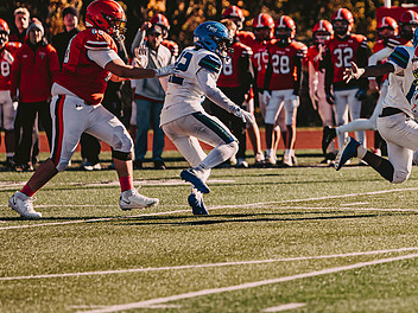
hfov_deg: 4.4
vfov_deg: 3.3
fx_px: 5458
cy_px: 101
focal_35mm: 452
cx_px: 423
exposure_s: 1/2000
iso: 250
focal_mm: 200
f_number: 3.2
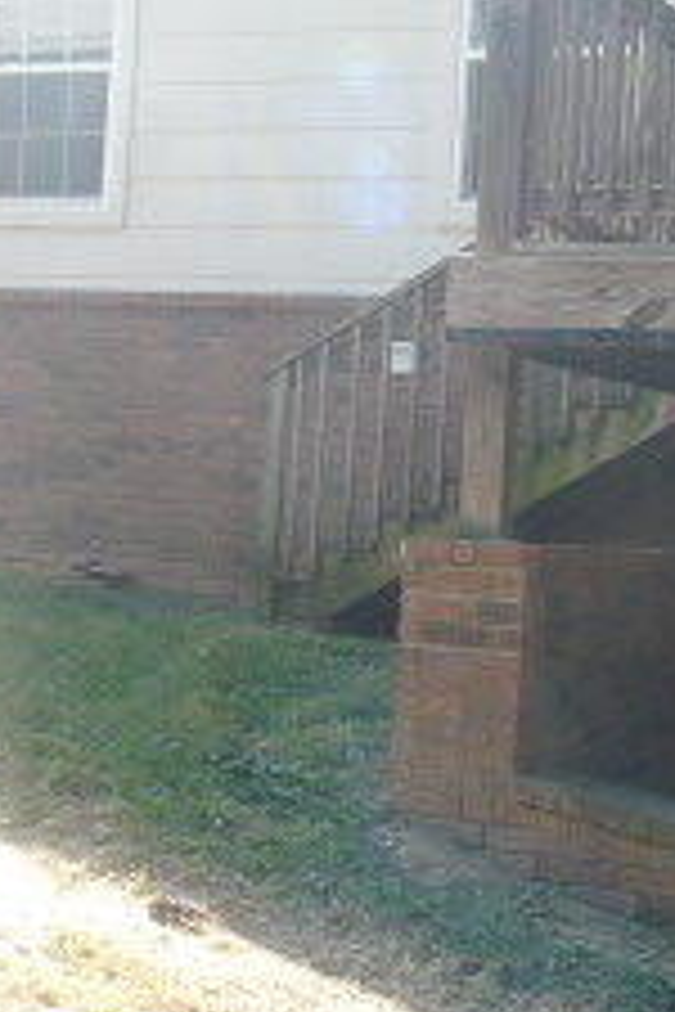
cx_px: 410
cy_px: 427
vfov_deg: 25.3
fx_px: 2250
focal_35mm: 80
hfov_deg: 17.0
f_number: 4
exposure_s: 1/125
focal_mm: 4.8
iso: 100
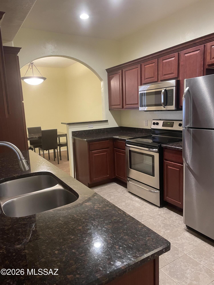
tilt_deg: -8.6
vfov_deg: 67.3
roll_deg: +2.9
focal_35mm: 26
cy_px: 142
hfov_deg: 53.1
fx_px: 214
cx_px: 107
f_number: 1.6
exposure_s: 1/60
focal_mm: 4.2
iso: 250
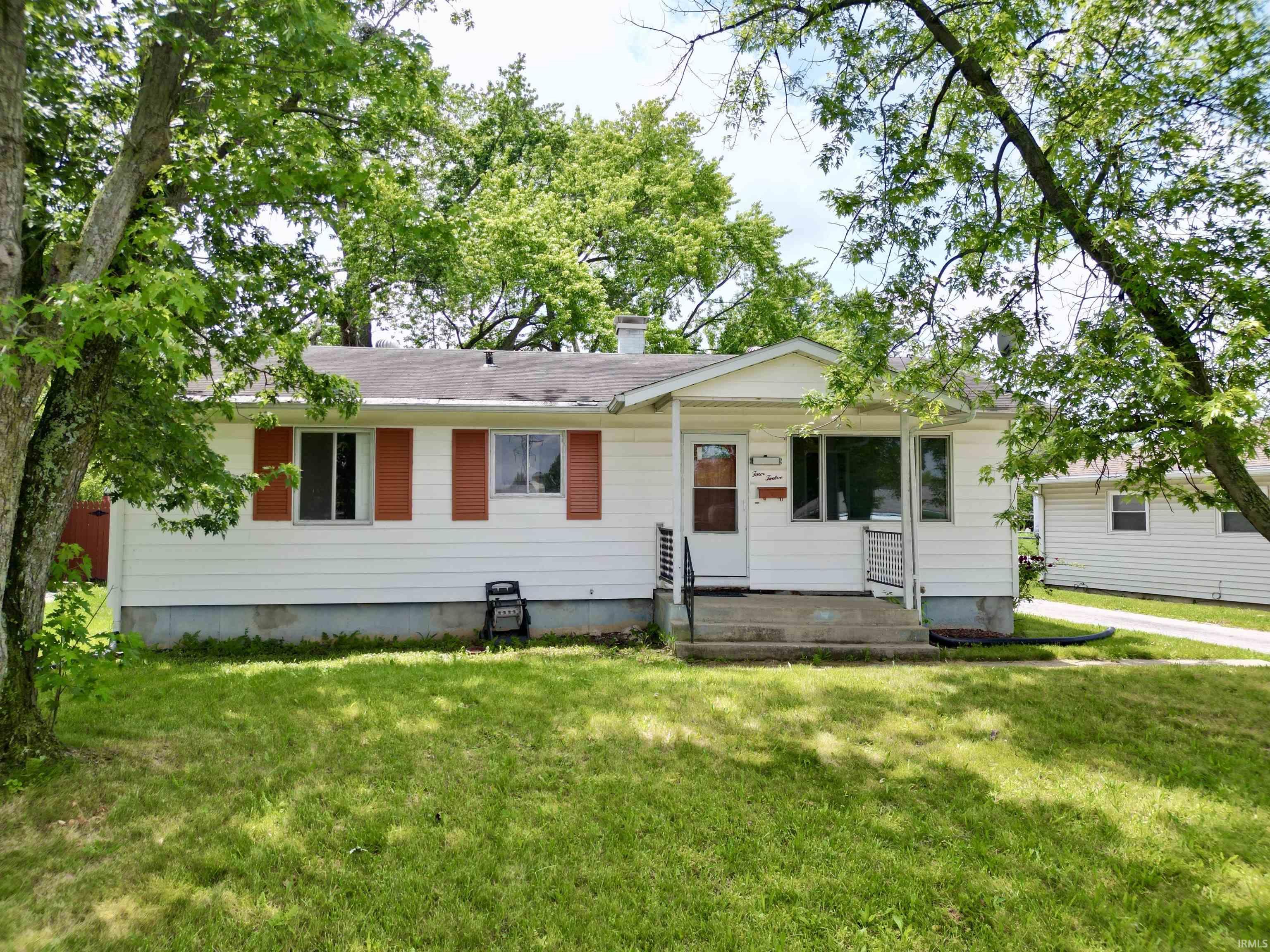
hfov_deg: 71.6
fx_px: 881
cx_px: 635
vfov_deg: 56.8
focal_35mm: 24
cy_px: 476
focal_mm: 6.72
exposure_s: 1/2500
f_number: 1.7
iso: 140
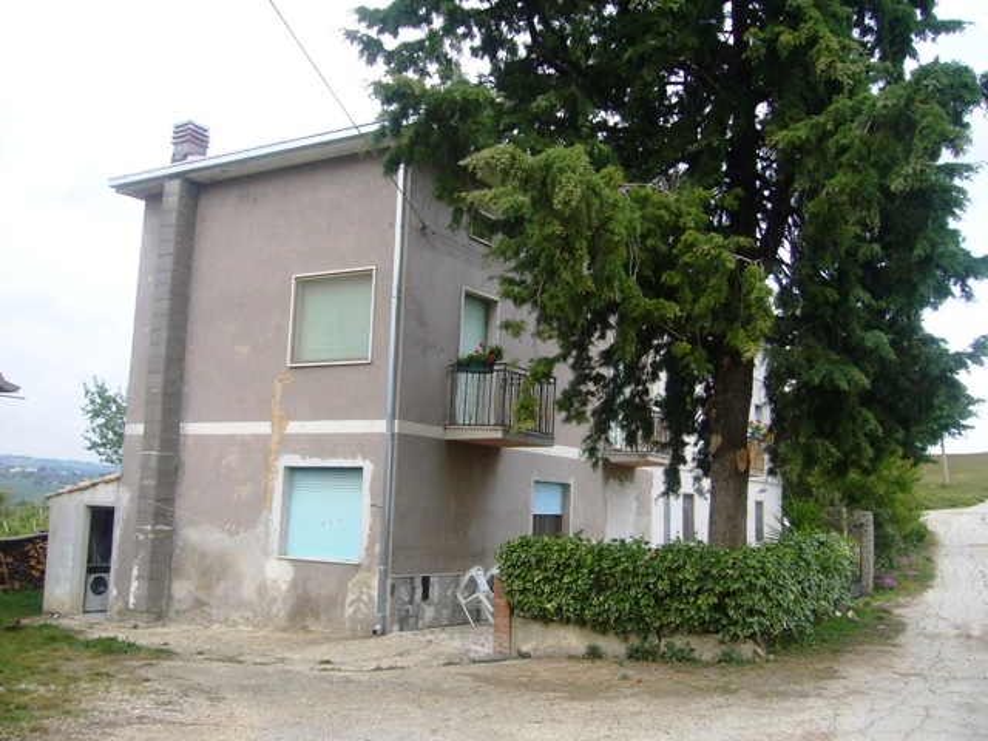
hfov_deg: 52.6
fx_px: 999
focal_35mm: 35
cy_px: 370
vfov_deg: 40.7
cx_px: 494
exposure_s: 1/160
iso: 100
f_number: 5.6
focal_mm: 5.8
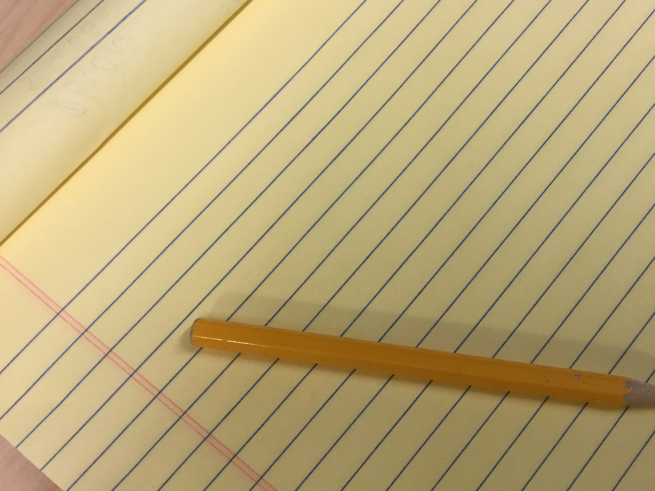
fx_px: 833
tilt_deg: -73.2
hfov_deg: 42.1
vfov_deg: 32.8
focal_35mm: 44
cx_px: 459
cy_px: 290
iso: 50
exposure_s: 1/33
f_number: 2.4
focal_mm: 3.3
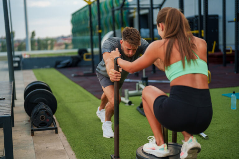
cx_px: 120
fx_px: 332
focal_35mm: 50
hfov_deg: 39.6
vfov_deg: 27.0
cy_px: 80
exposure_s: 1/1250
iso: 160
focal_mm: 50
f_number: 1.4
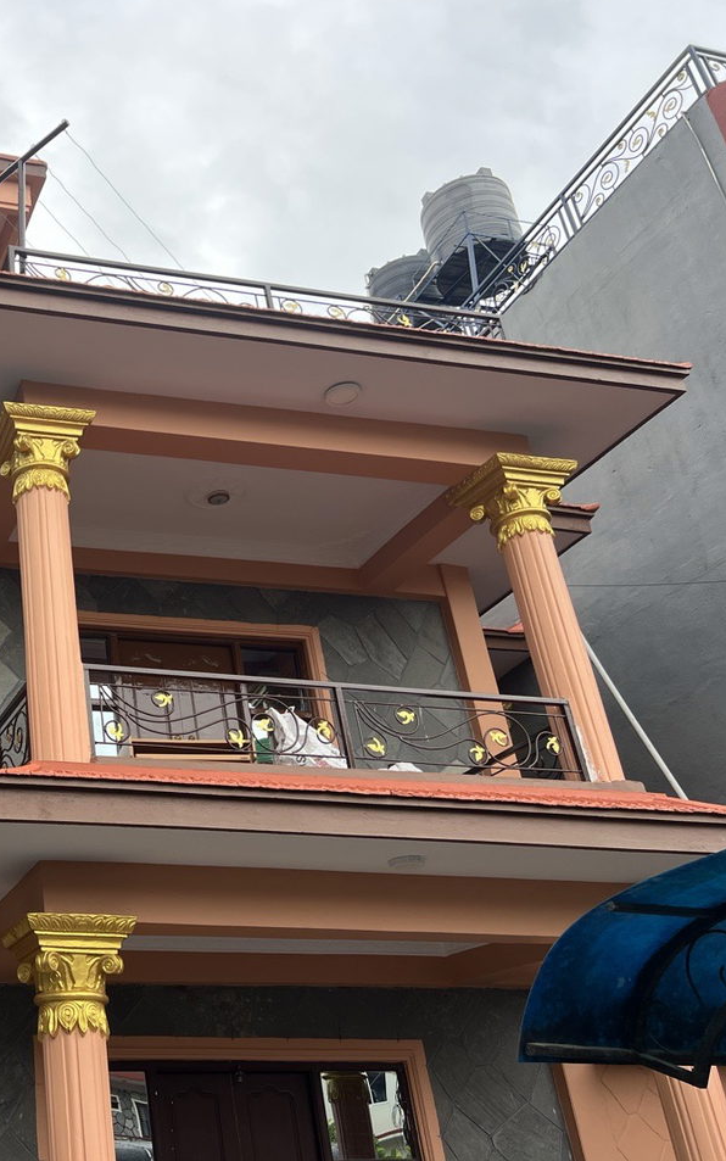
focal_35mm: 37
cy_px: 577
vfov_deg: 52.7
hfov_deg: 31.4
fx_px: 1171
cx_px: -32
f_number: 1.5
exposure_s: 1/705
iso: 50
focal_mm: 5.7
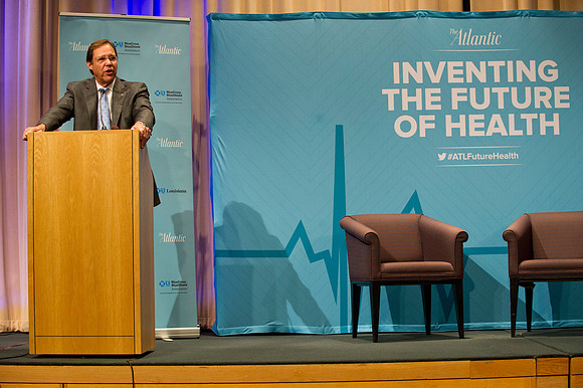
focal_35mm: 70
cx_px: 292
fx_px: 1133
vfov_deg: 19.4
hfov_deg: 28.9
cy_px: 194
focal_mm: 70
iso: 2500
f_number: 4
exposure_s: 1/125
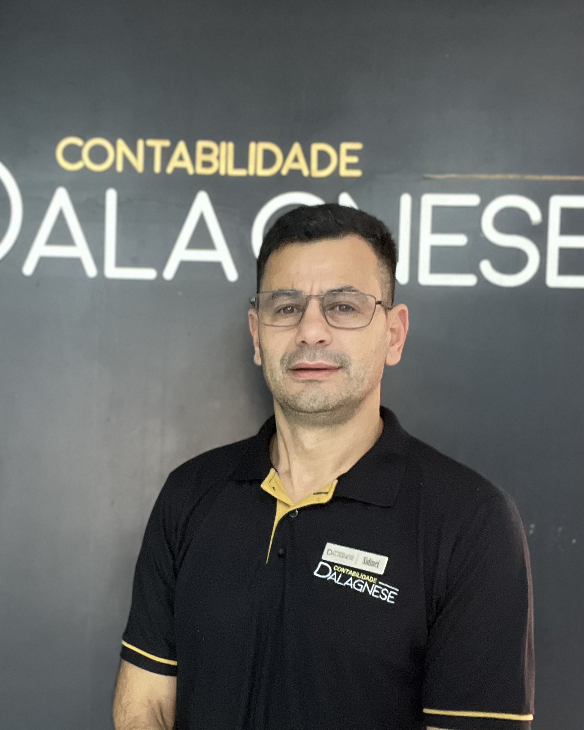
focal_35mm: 41
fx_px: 886
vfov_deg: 44.0
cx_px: 218
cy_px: 497
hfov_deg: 36.3
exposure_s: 1/30
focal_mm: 2.71
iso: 500
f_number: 2.2
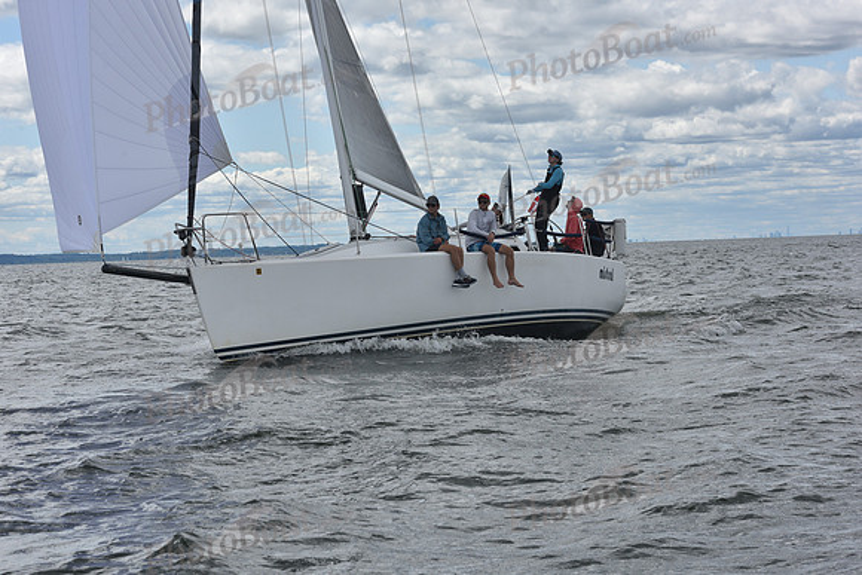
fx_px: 2347
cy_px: 288
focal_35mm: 98
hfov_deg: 20.8
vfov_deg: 14.0
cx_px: 431
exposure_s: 1/800
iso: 250
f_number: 11
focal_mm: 98
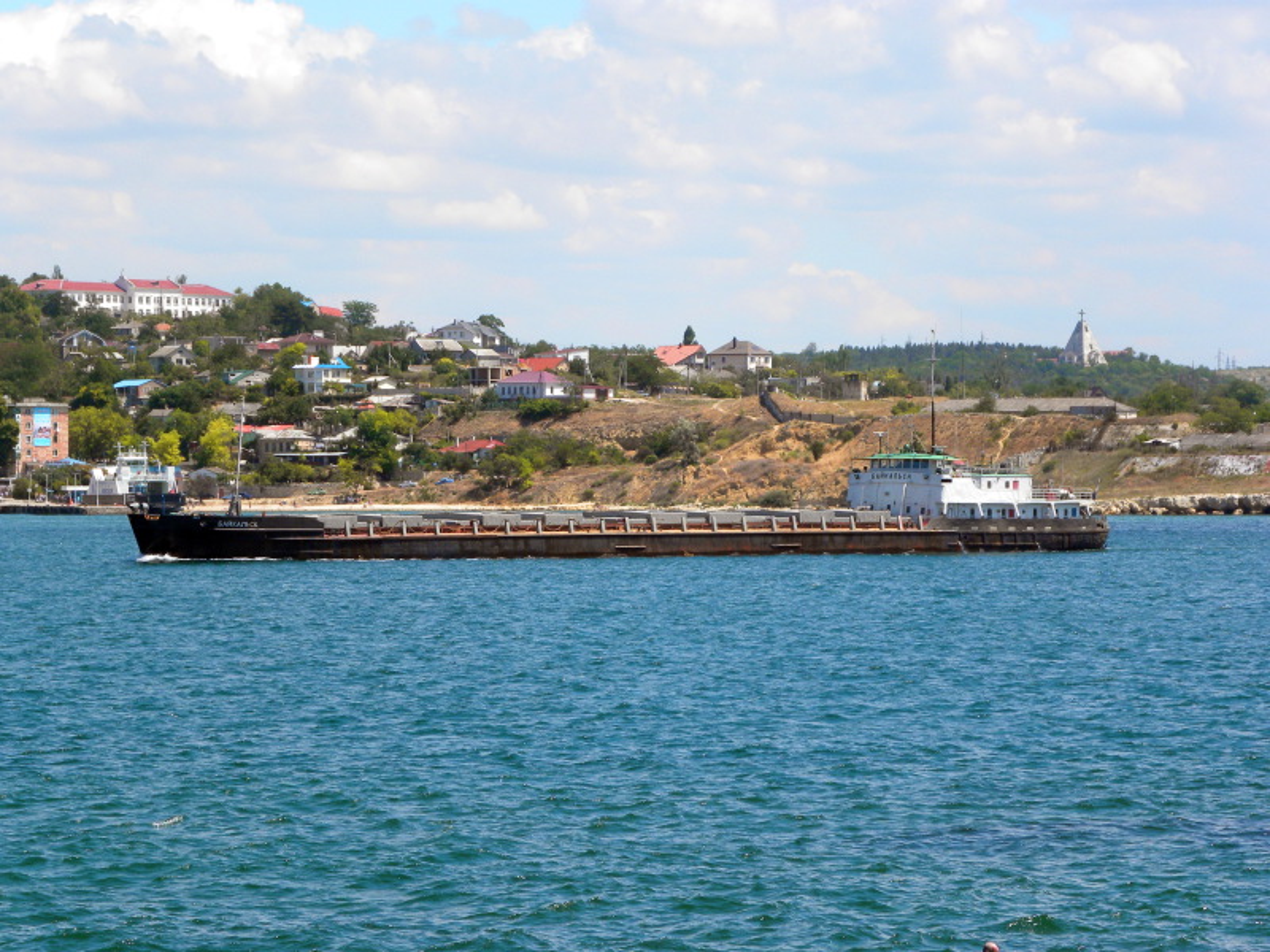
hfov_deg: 12.2
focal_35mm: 162
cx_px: 635
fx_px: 5943
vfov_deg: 9.2
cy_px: 476
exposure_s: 1/232
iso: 64
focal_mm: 28.8
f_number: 6.3
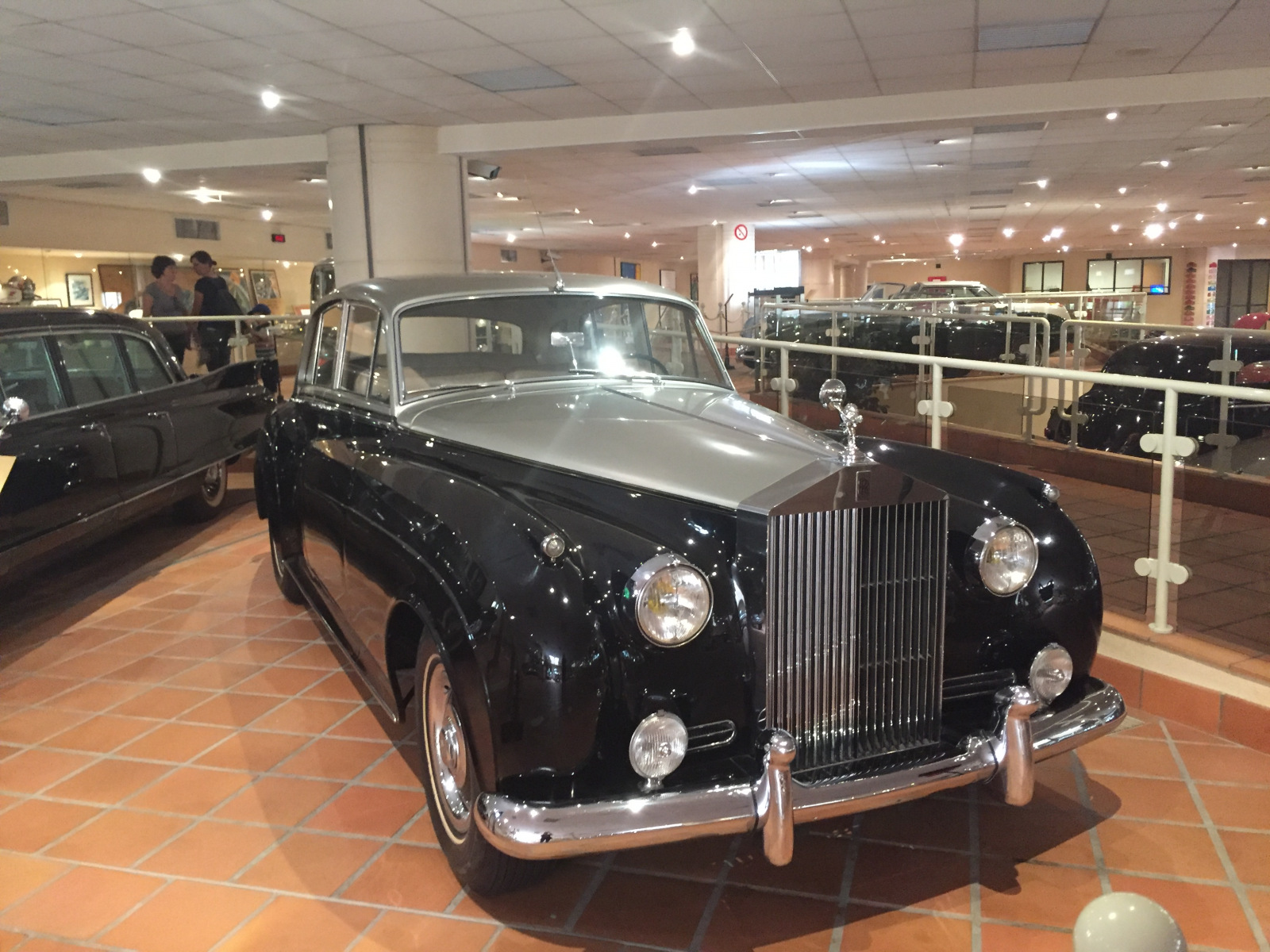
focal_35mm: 29
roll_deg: +0.8
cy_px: 476
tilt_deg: -8.5
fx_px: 1064
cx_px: 635
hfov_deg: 61.7
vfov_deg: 48.2
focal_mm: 4.15
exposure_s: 1/17
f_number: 2.2
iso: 320
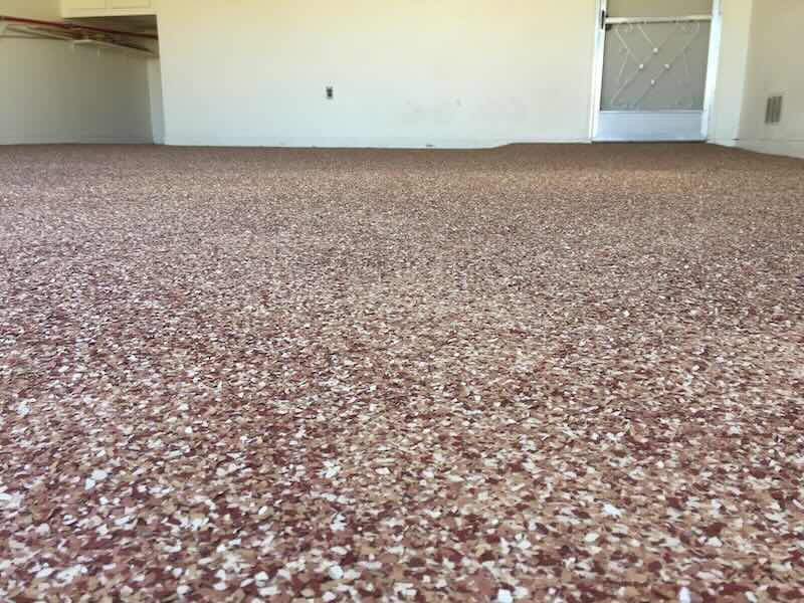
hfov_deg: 61.7
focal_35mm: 29
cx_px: 402
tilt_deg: -11.7
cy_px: 302
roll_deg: -1.2
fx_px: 674
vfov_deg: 48.2
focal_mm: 4.15
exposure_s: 1/120
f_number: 2.2
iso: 50
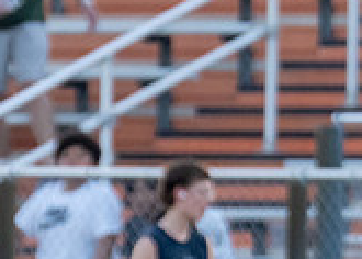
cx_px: -114
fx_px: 19933
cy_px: 369
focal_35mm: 1938
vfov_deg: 0.7
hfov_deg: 1.0
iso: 800
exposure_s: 1/1250
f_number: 2.8
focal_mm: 200
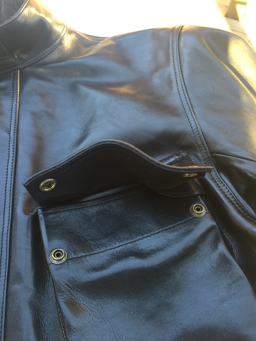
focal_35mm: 29
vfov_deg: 61.7
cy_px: 170
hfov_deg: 48.2
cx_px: 128
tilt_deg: -60.1
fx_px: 286
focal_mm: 4.15
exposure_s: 1/30
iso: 50
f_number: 2.2
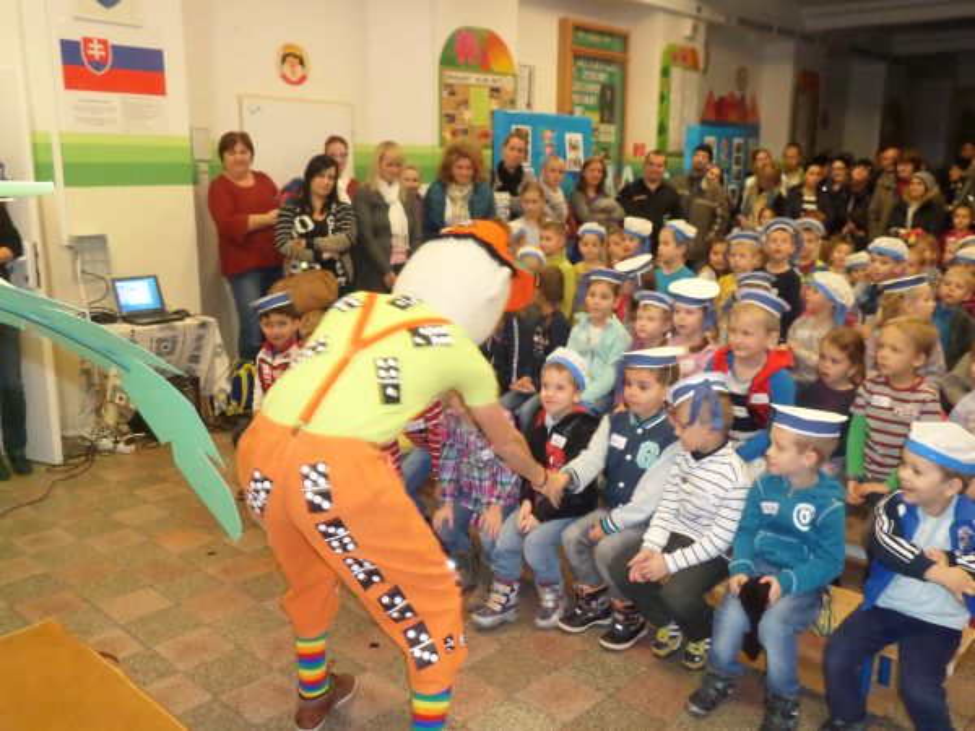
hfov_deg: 56.8
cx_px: 488
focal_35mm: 32
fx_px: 901
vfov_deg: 44.2
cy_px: 366
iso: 480
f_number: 3.5
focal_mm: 5.8
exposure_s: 1/20
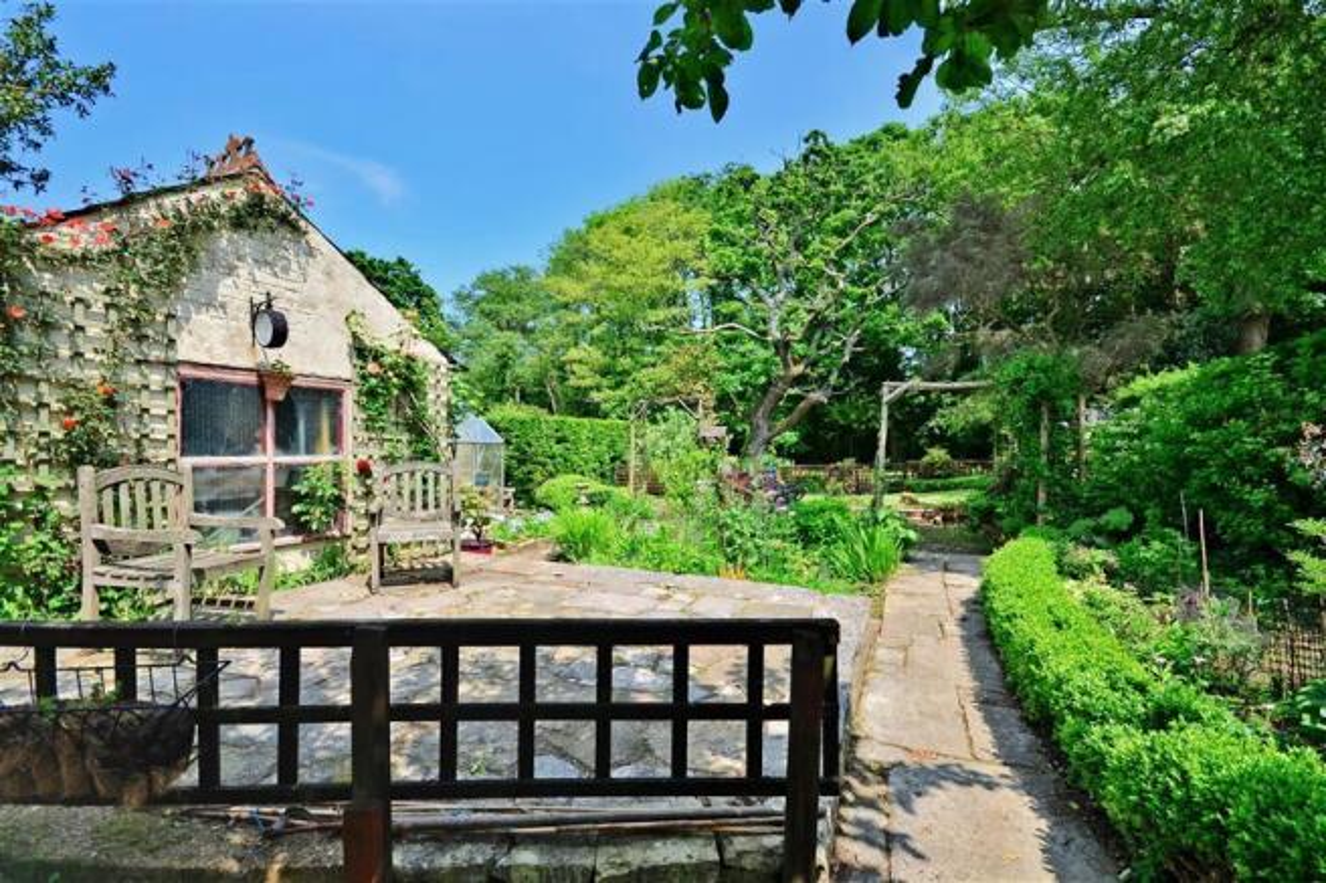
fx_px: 552
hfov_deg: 100.4
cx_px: 663
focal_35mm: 15
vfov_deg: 77.3
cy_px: 442
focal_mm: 10
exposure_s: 1/250
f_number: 8
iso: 200
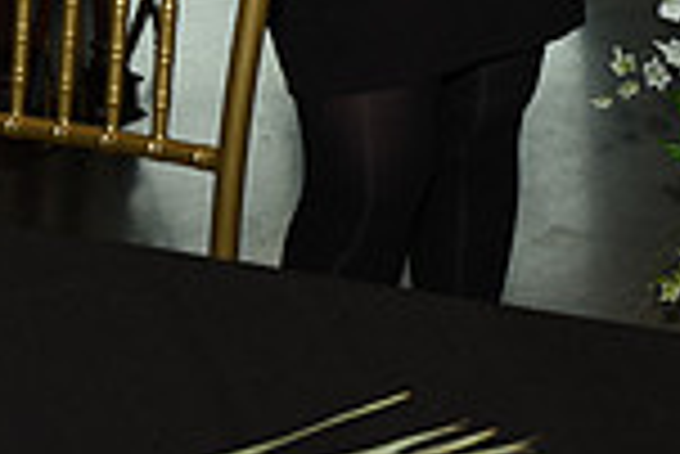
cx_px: 1027
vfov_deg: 10.5
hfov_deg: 15.3
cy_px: -357
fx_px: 2326
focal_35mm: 123
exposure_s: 1/60
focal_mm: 32
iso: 100
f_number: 4
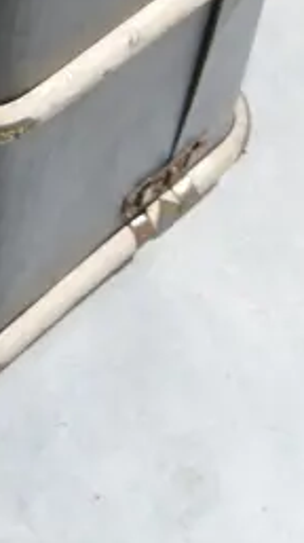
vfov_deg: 13.5
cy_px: -492
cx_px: -106
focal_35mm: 139
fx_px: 1998
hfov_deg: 8.6
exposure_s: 1/60
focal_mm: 16
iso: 800
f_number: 3.6
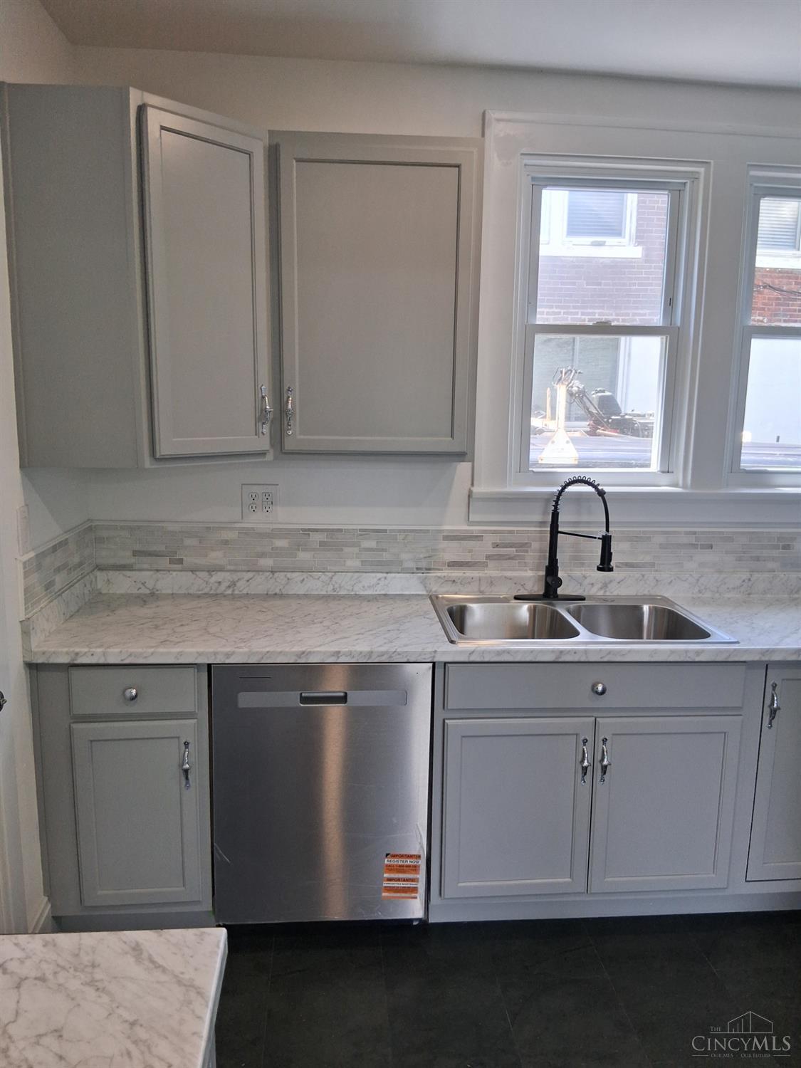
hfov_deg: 53.1
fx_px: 802
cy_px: 534
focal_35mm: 26
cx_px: 400
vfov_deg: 67.3
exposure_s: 1/120
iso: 100
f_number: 1.8
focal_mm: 3.98
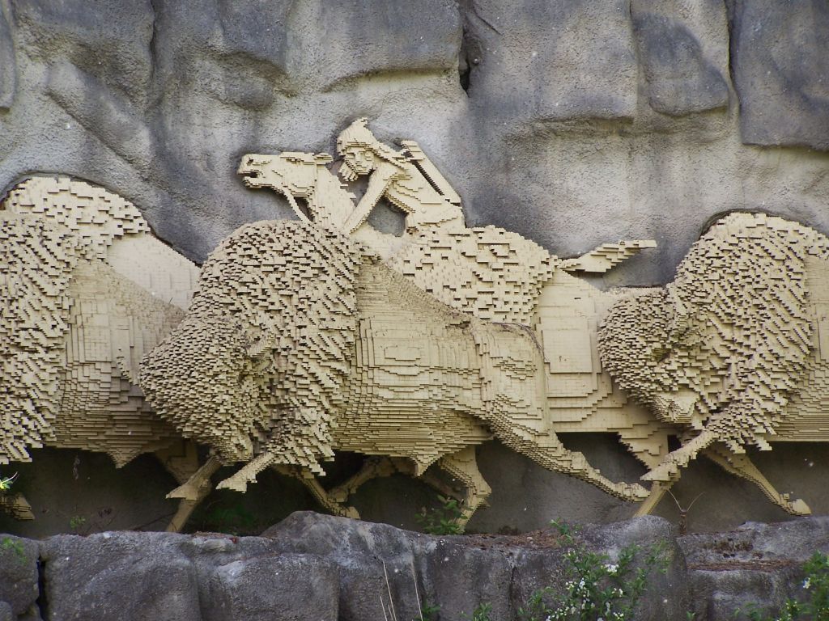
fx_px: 4526
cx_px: 414
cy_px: 310
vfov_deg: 7.9
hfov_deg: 10.5
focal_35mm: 189
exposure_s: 1/250
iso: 80
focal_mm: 31.3
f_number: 3.2
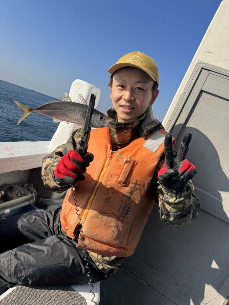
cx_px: 114
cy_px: 152
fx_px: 212
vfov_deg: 71.6
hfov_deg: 56.8
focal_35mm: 24
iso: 80
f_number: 1.78
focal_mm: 6.76
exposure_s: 1/4049
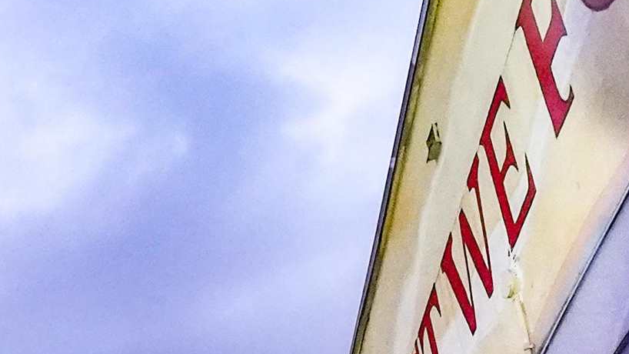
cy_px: 483
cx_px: -111
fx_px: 1051
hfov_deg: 29.1
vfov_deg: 17.7
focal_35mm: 63
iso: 12800
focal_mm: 16
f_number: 8
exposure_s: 1/80
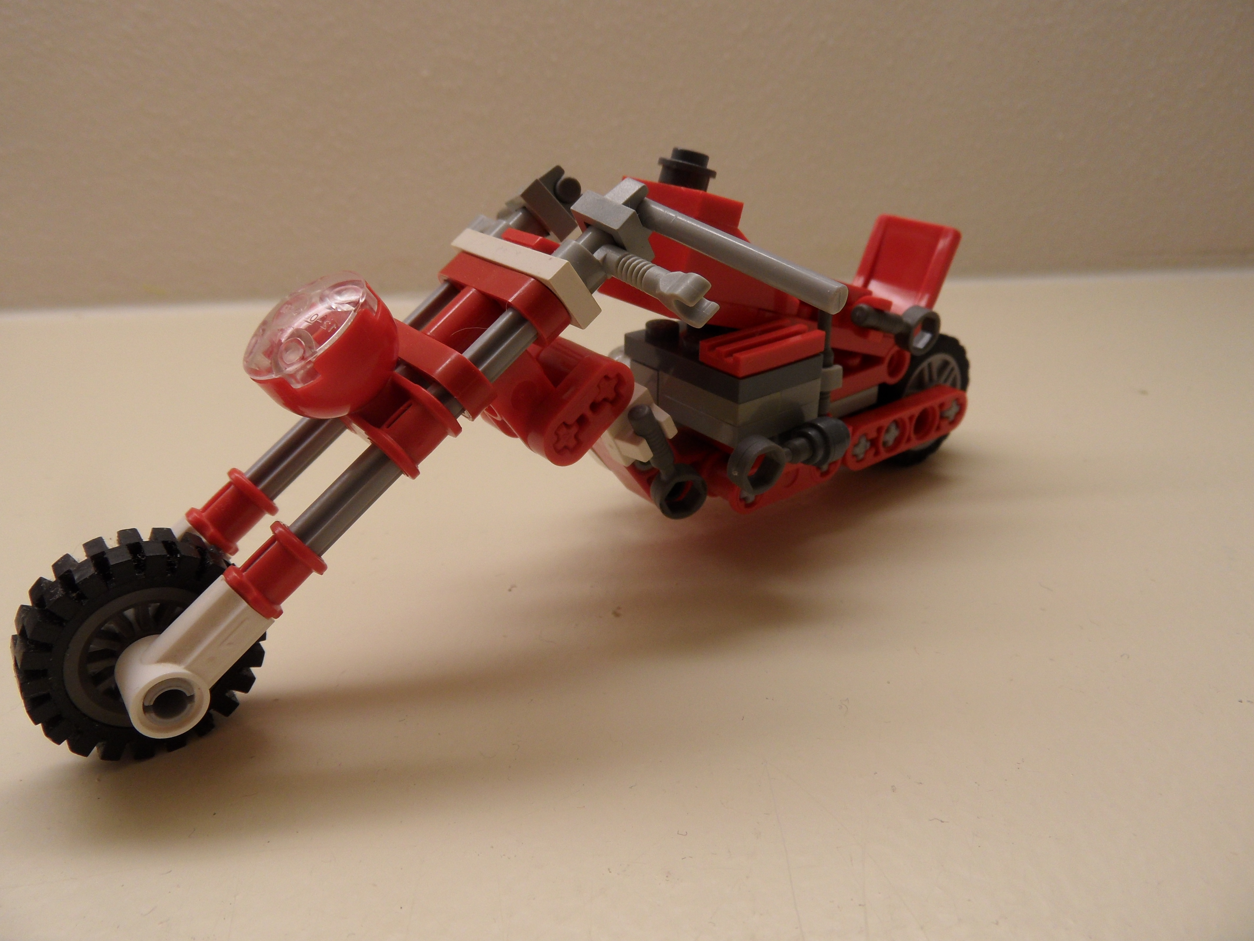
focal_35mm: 25
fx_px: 906
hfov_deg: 69.4
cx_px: 606
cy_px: 454
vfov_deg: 54.9
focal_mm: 3.9
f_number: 3.2
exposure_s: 1/60
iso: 100
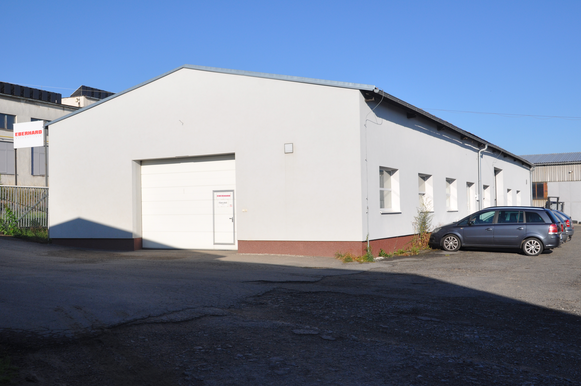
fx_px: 604
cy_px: 193
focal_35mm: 38
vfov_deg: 35.4
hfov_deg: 51.3
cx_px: 290
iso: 320
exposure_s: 1/500
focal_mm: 25
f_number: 11
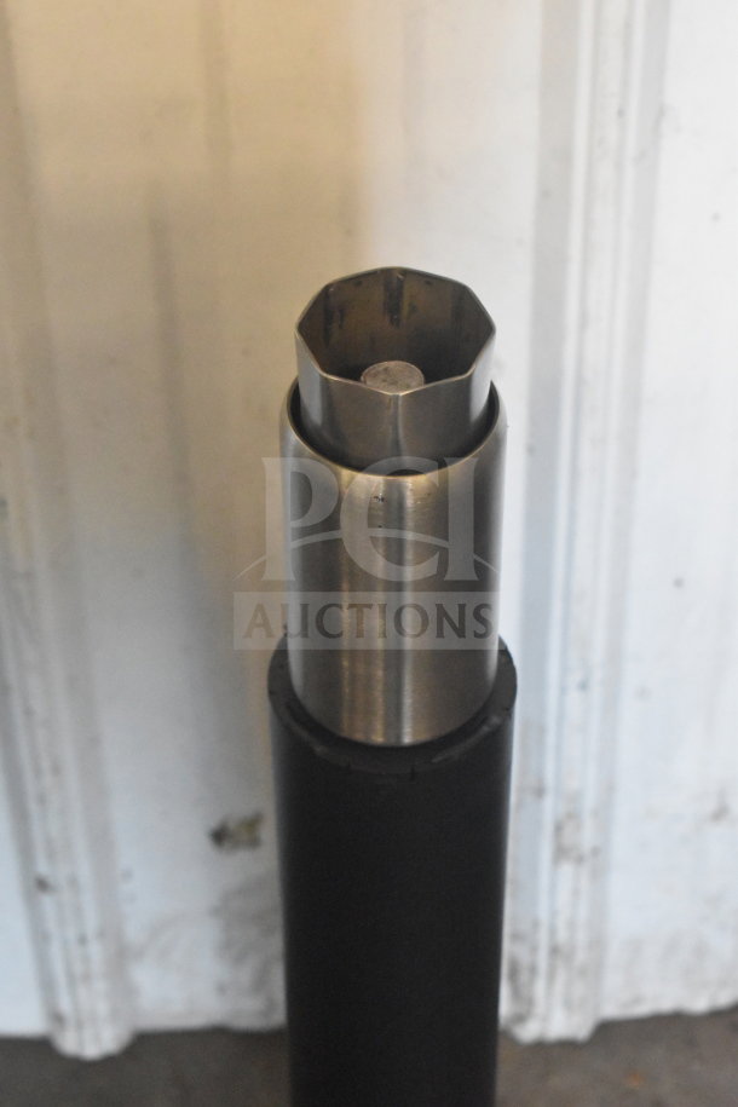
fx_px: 2537
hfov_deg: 16.6
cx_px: 369
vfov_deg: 24.6
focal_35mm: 82
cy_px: 554
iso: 9000
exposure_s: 1/100
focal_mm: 55
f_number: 5.6
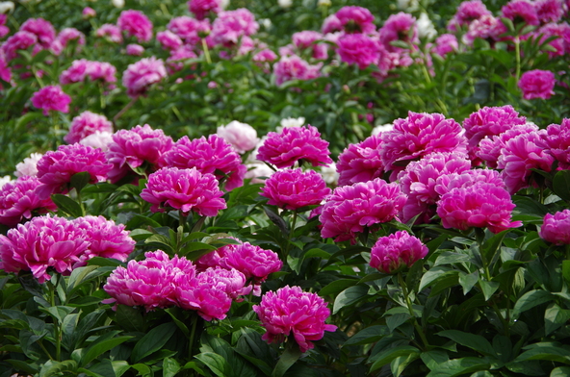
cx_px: 285
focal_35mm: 117
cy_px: 188
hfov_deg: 17.5
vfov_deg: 11.7
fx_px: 1849
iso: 100
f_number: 5.6
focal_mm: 78
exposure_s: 1/400
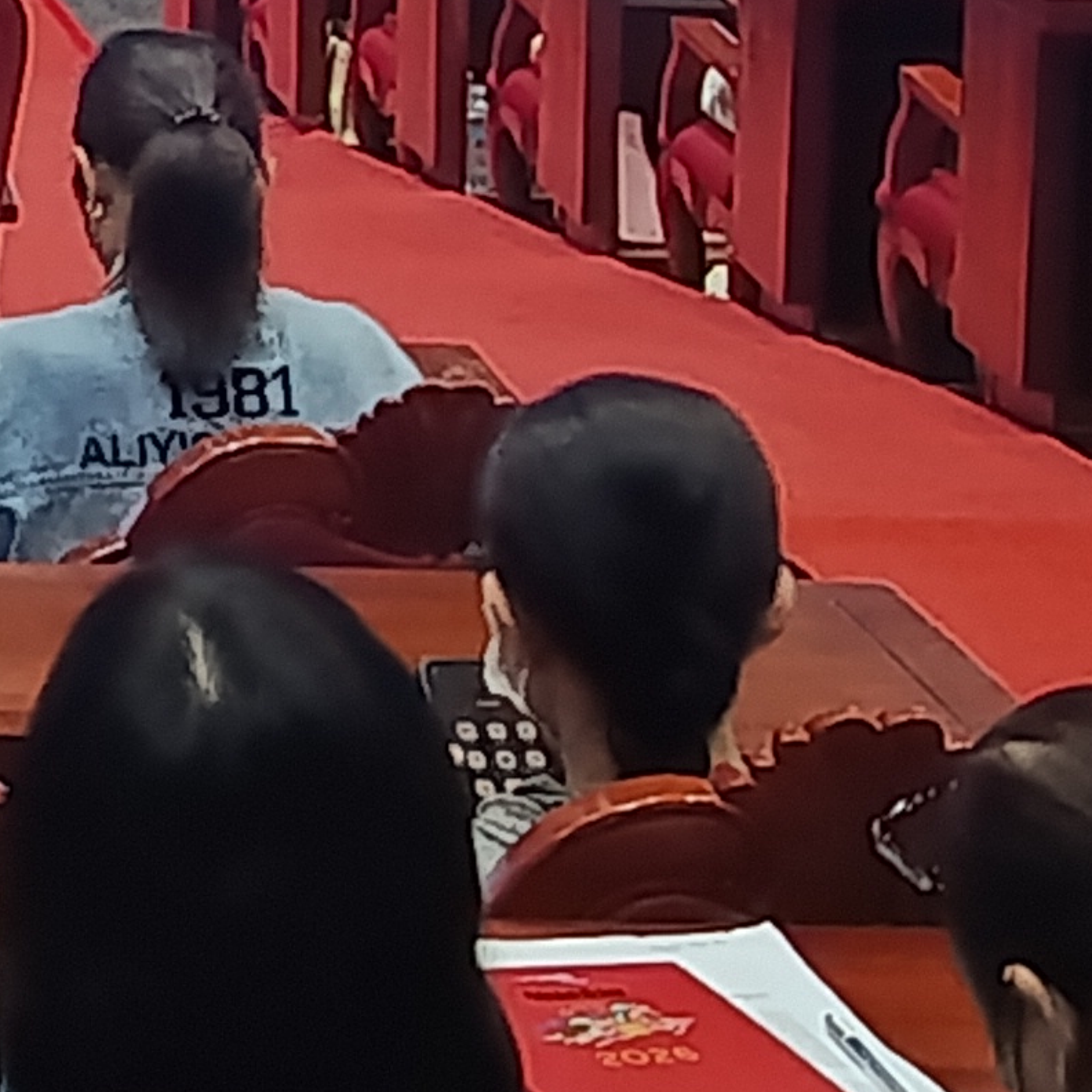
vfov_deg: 8.8
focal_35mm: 192
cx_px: -1382
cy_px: -687
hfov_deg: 8.4
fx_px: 6853
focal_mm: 5.24
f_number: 1.7
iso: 500
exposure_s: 1/100
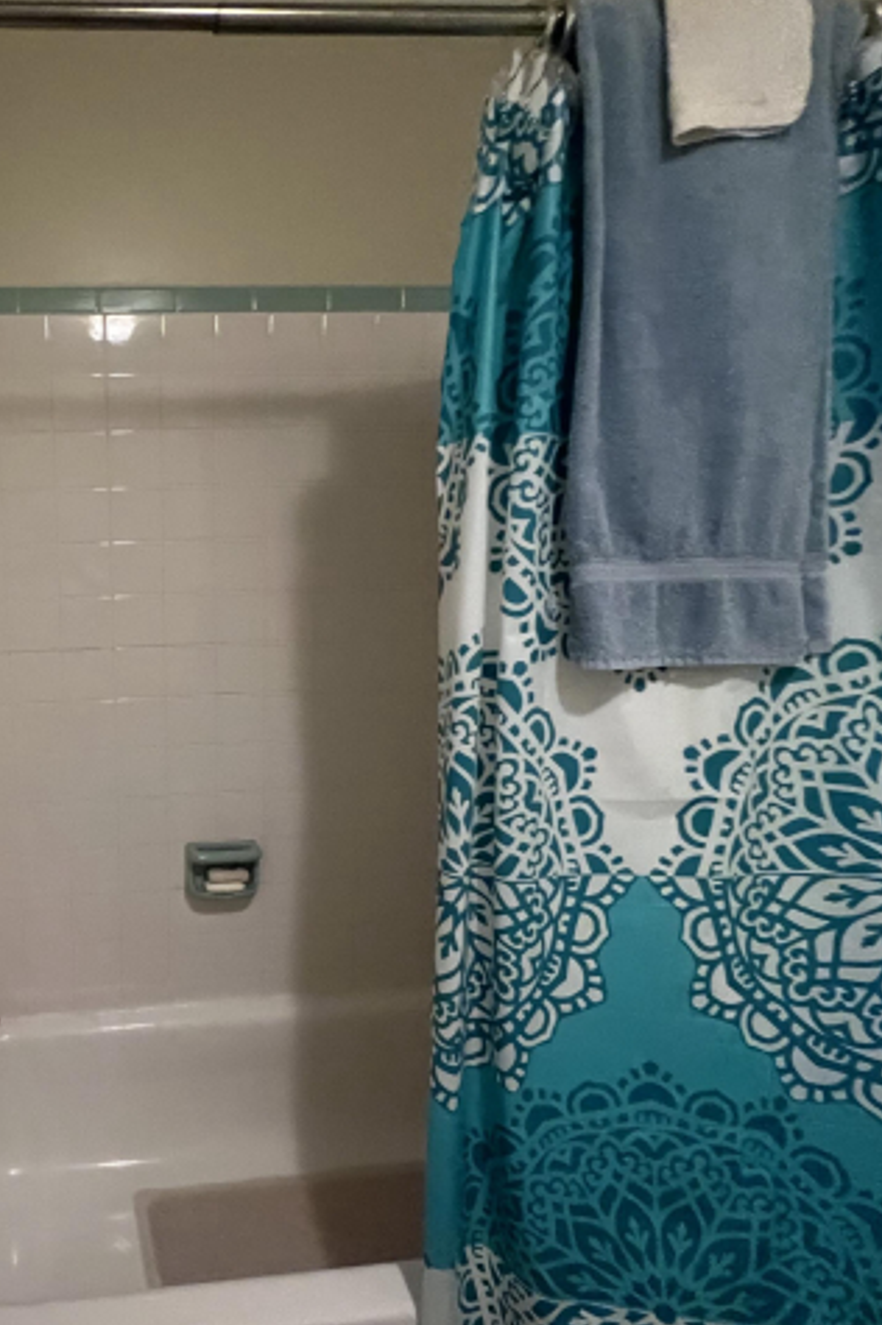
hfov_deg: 56.2
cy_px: 689
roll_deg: +1.2
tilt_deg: -11.3
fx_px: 699
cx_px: 96
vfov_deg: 86.9
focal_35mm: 19
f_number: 1.8
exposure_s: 1/60
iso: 640
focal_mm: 1.57
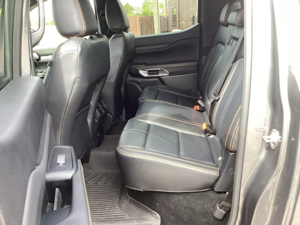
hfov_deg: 58.4
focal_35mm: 31
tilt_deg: -17.6
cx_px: 150
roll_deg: +4.0
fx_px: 269
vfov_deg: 45.4
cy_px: 112
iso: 80
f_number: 2.4
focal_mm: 3.3
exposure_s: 1/120
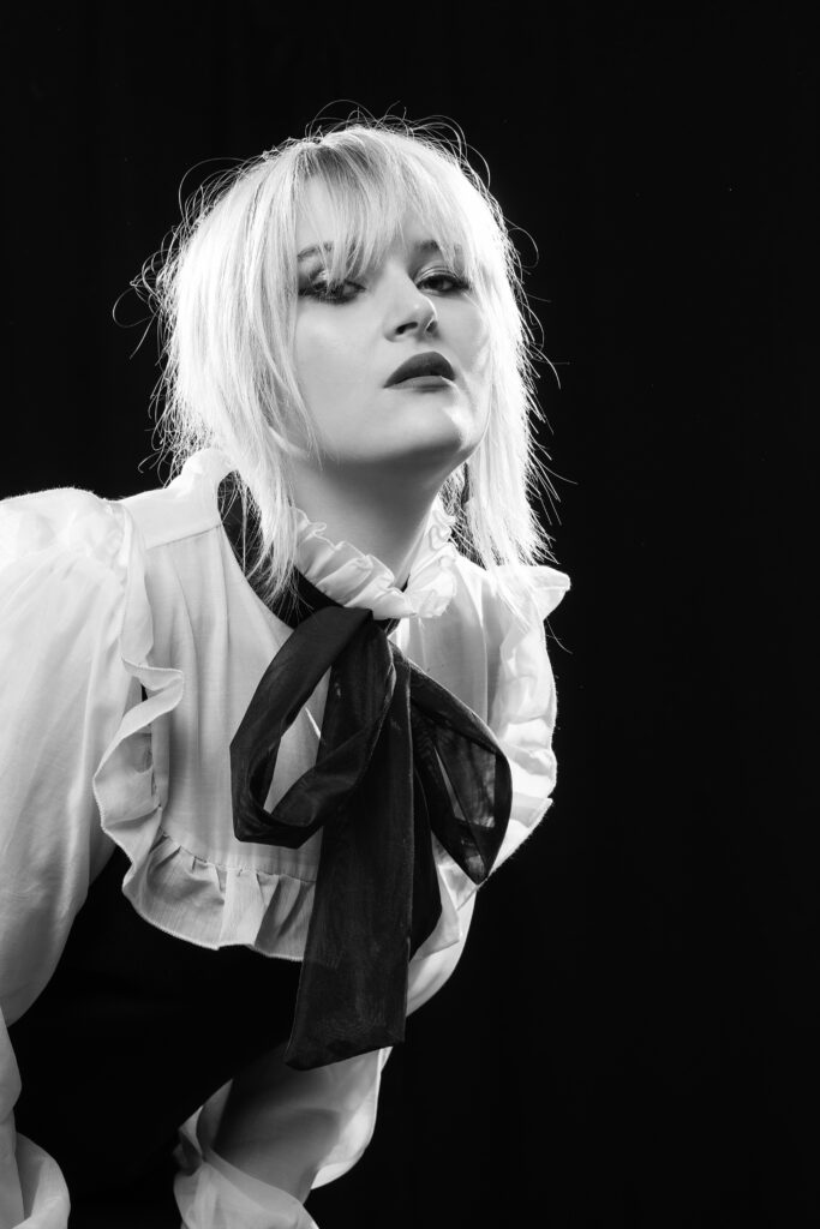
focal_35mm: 75
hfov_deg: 18.2
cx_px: 410
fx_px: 2561
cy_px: 614
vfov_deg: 27.0
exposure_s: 1/60
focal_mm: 75
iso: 160
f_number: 10
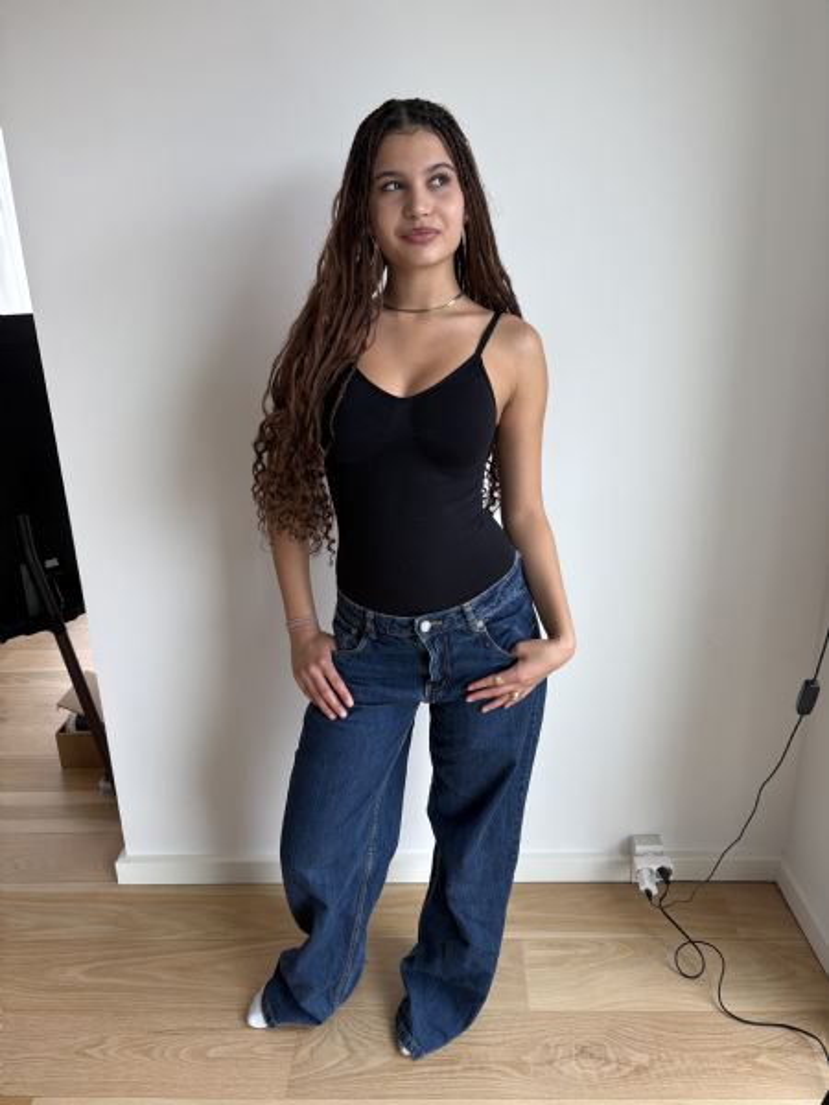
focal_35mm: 26
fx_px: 830
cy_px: 552
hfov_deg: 53.1
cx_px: 414
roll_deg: +1.4
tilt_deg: -19.7
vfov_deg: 67.3
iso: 50
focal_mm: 5.96
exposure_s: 1/121
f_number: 1.6
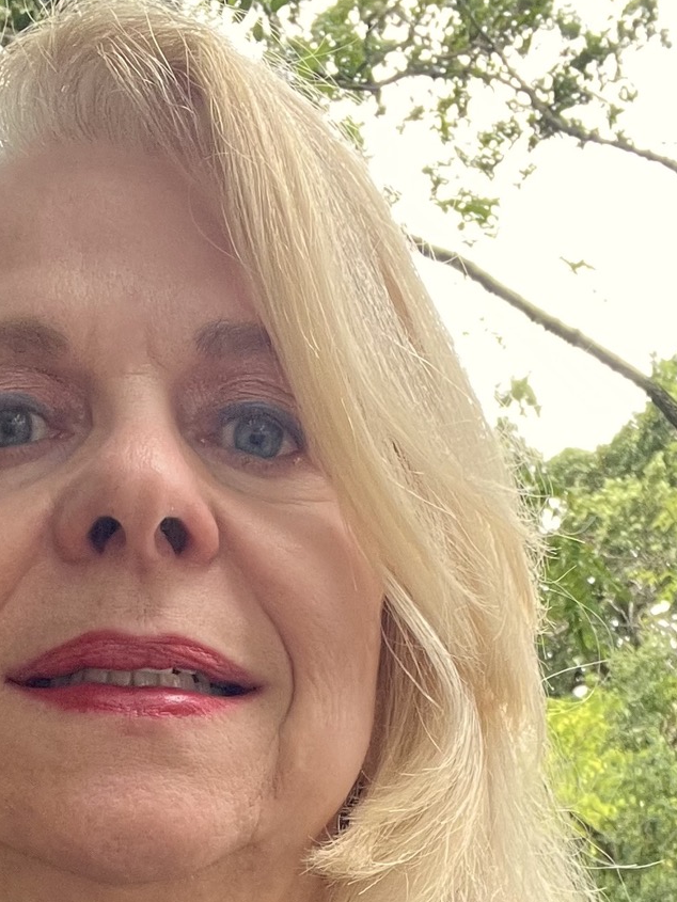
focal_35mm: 71
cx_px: 147
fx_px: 1851
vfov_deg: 25.1
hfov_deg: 20.5
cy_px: 1036
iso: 100
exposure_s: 1/70
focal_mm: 2.71
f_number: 2.2
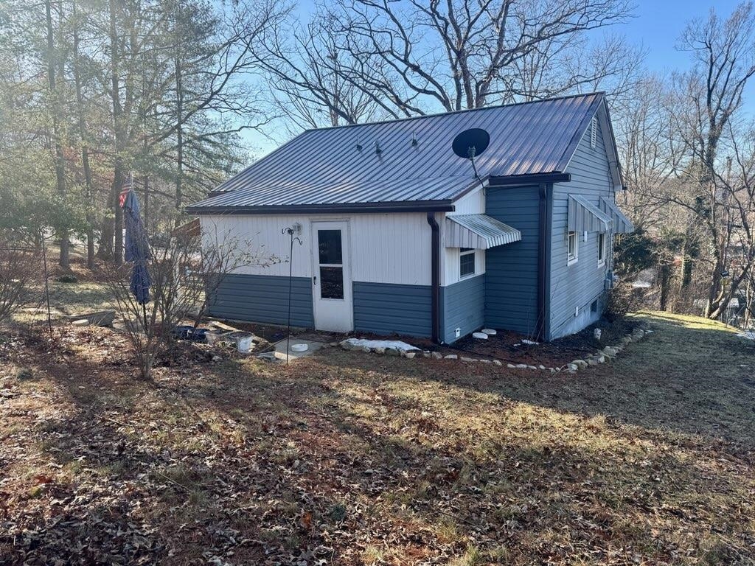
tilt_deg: -11.3
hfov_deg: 71.6
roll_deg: +1.5
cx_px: 378
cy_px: 283
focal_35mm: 24
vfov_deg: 56.8
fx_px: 523
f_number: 1.78
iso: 80
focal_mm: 6.76
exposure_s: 1/812
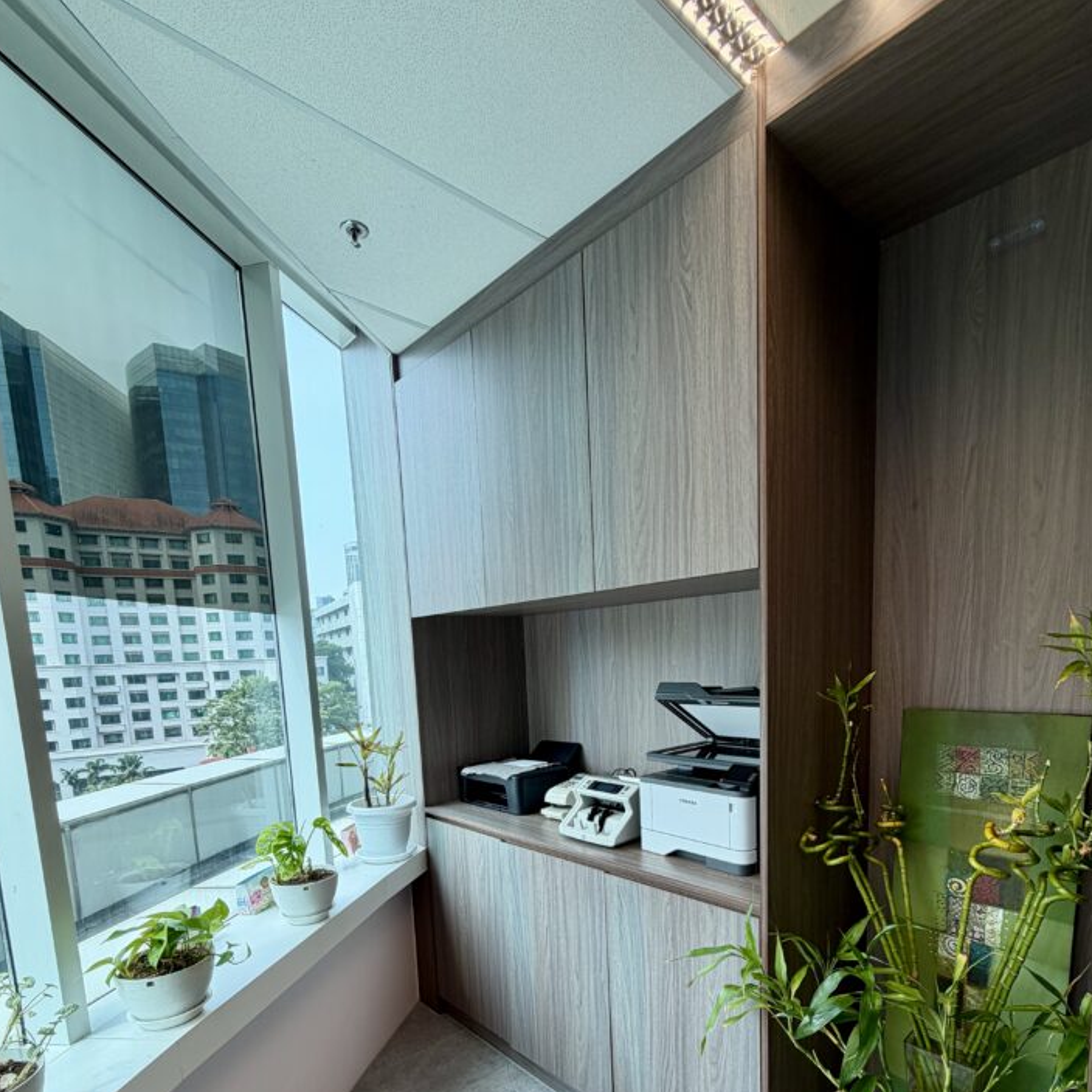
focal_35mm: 18
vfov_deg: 77.7
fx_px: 642
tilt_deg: -9.3
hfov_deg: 80.6
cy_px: 741
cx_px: 579
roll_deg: +1.8
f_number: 2.2
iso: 32
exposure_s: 1/100
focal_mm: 2.22
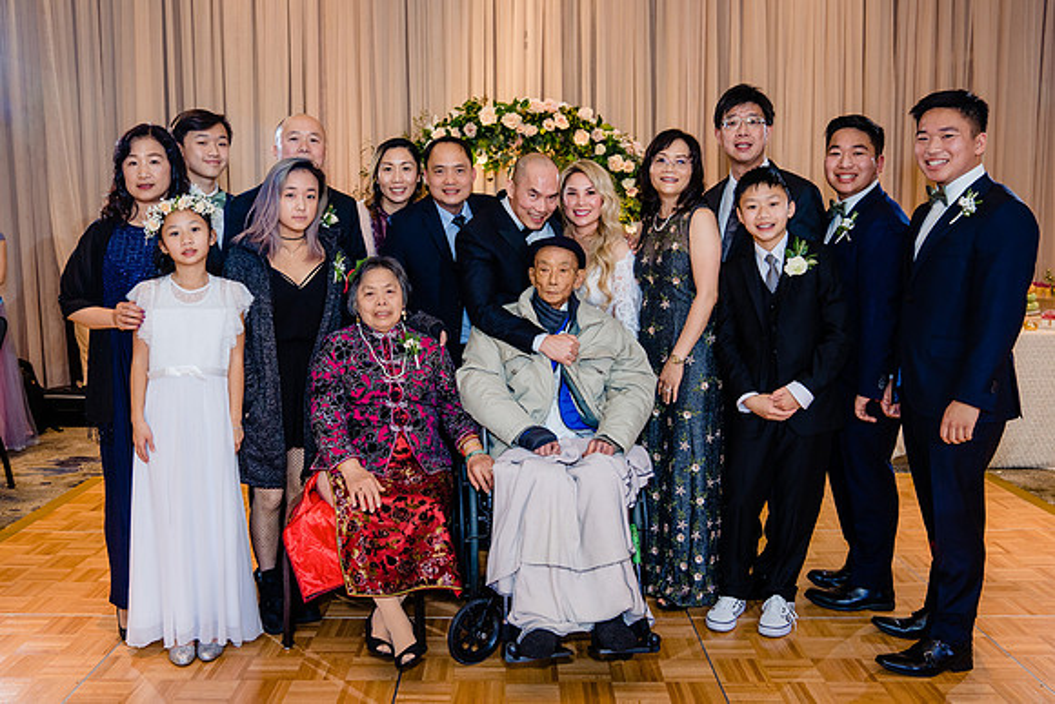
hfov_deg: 58.0
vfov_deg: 40.6
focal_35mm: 32
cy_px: 328
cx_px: 503
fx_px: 951
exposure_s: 1/160
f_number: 4
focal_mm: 28
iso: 1000
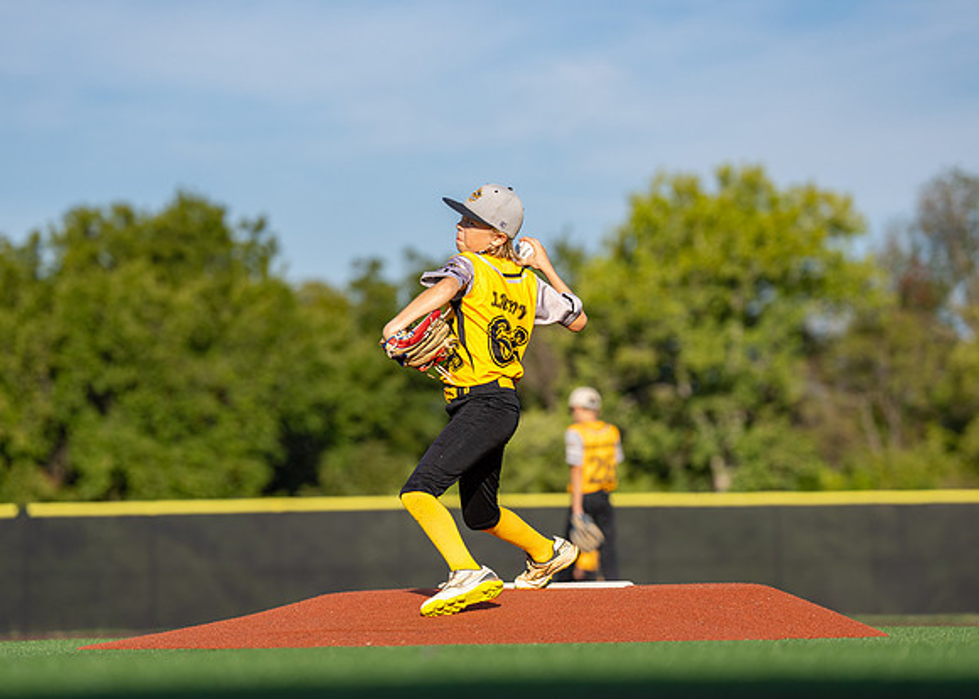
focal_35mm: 158
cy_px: 326
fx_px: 4397
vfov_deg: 9.1
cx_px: 480
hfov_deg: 12.7
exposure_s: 1/4000
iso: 320
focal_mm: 134
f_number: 2.8
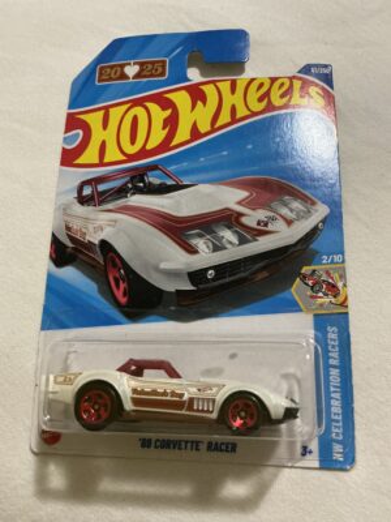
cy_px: 261
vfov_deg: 61.7
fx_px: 437
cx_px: 196
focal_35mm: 29
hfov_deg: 48.2
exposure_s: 1/30
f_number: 1.8
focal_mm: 3
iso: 320
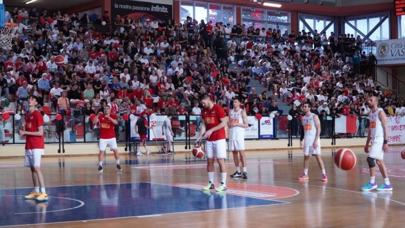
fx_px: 628
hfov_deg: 35.7
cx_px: 203
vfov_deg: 20.5
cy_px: 121
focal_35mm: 59
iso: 5000
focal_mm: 37
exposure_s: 1/320
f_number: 8
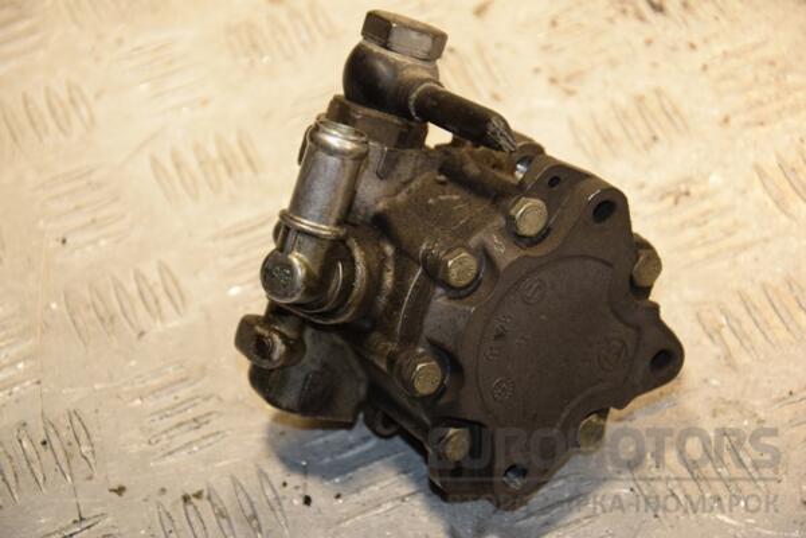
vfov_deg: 11.4
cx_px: 403
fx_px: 2686
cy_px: 269
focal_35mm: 120
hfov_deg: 17.1
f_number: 5.3
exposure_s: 1/200
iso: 800
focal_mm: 80
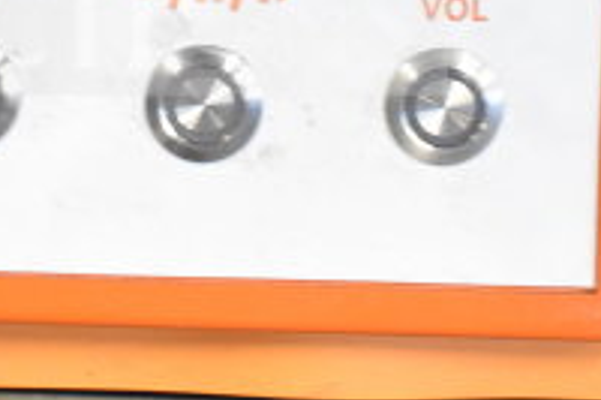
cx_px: 108
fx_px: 2060
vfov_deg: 10.8
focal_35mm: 124
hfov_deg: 16.5
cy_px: -143
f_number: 4
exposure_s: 1/40
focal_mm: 27
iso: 2800
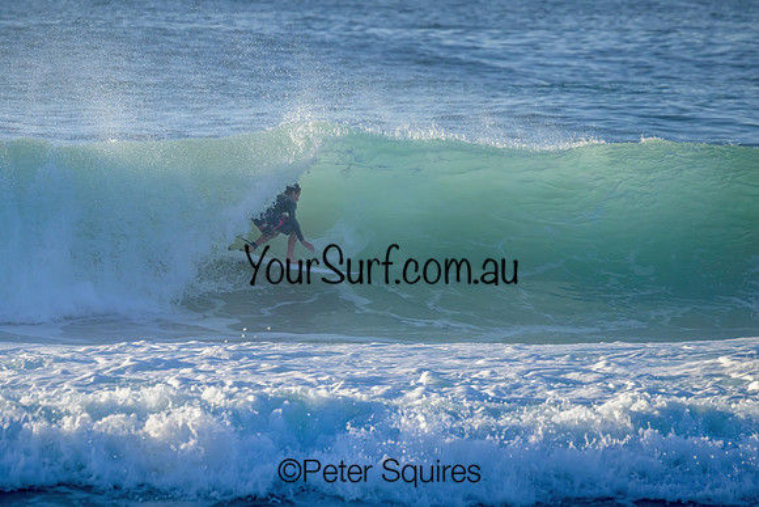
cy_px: 245
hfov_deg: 3.2
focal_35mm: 652
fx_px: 13748
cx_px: 324
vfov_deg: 2.1
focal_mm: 560
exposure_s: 1/1600
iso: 800
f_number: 11
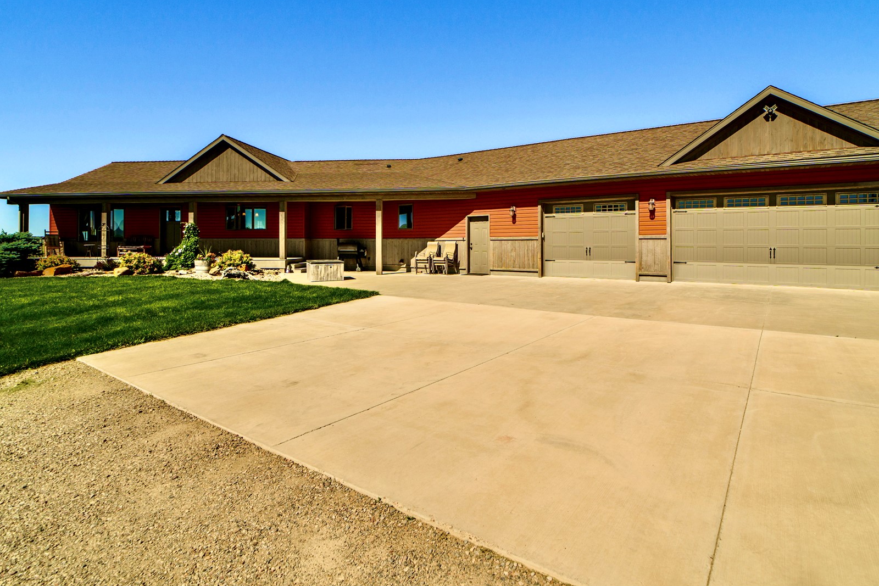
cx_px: 464
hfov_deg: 86.8
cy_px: 235
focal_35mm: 19
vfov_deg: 64.0
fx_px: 464
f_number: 5
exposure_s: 1/2500
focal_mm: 14
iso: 200
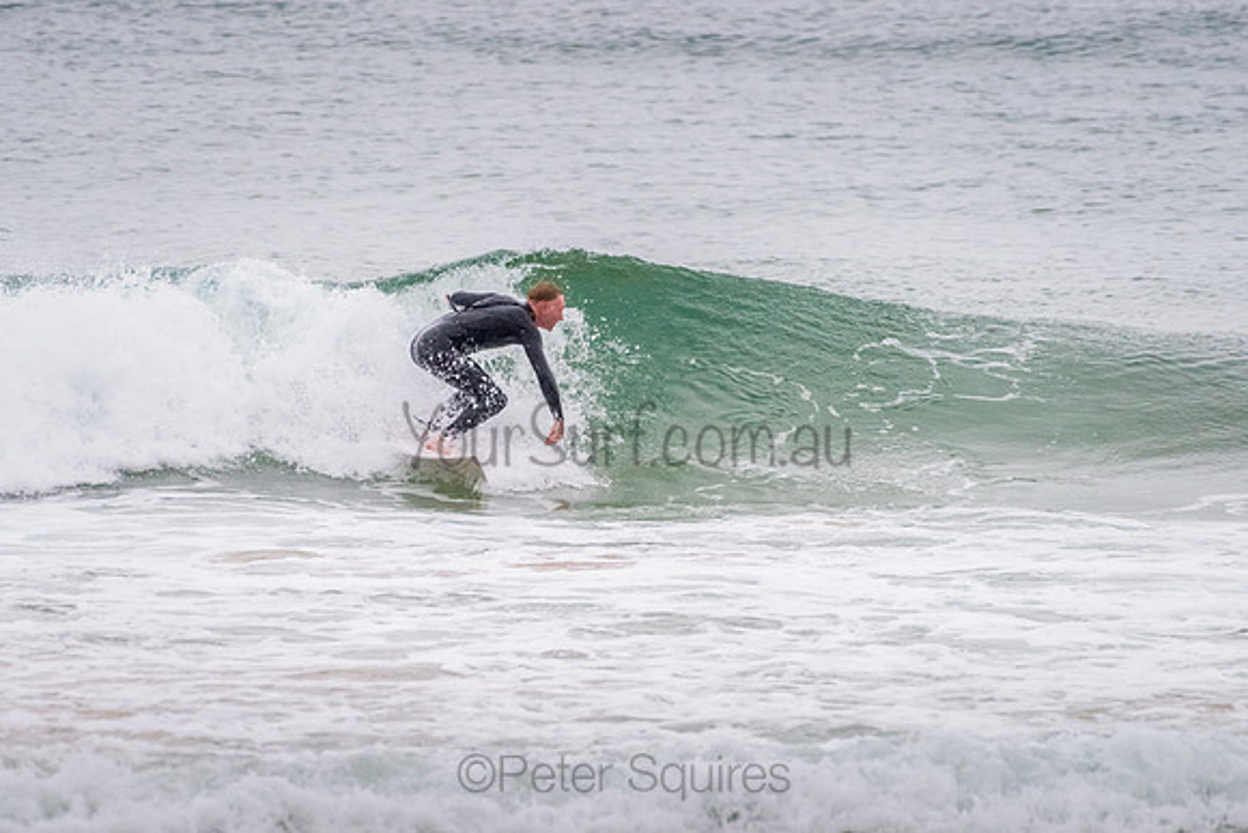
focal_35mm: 613
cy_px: 416
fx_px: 21266
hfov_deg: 3.4
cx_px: 624
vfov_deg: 2.2
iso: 1100
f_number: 5.6
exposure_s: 1/1000
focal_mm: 500
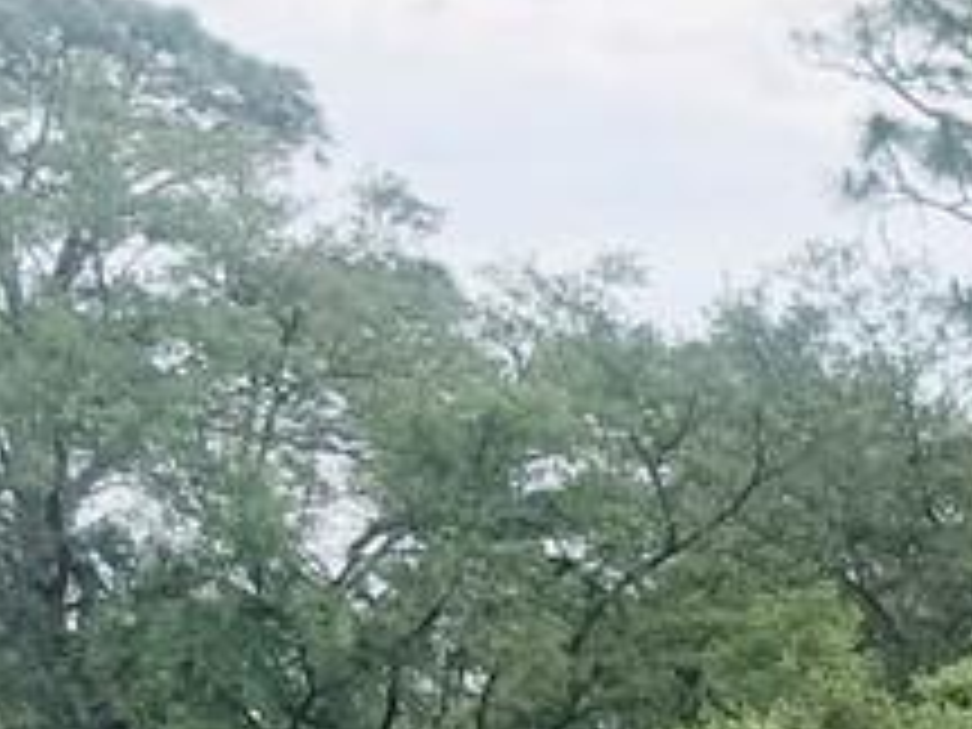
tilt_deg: -4.1
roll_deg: +0.3
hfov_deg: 8.5
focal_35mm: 178
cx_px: 3267
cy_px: 1530
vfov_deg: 7.9
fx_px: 4998
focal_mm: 6.76
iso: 80
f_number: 1.78
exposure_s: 1/1901
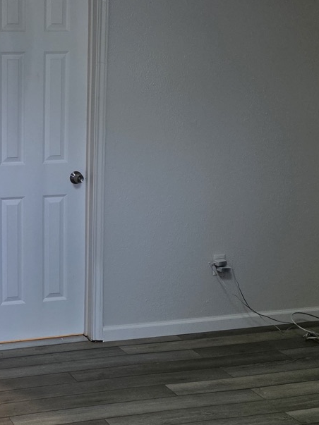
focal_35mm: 61
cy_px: 183
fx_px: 750
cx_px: -30
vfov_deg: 31.6
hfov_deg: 22.7
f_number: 1.7
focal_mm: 6.25
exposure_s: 1/120
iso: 160
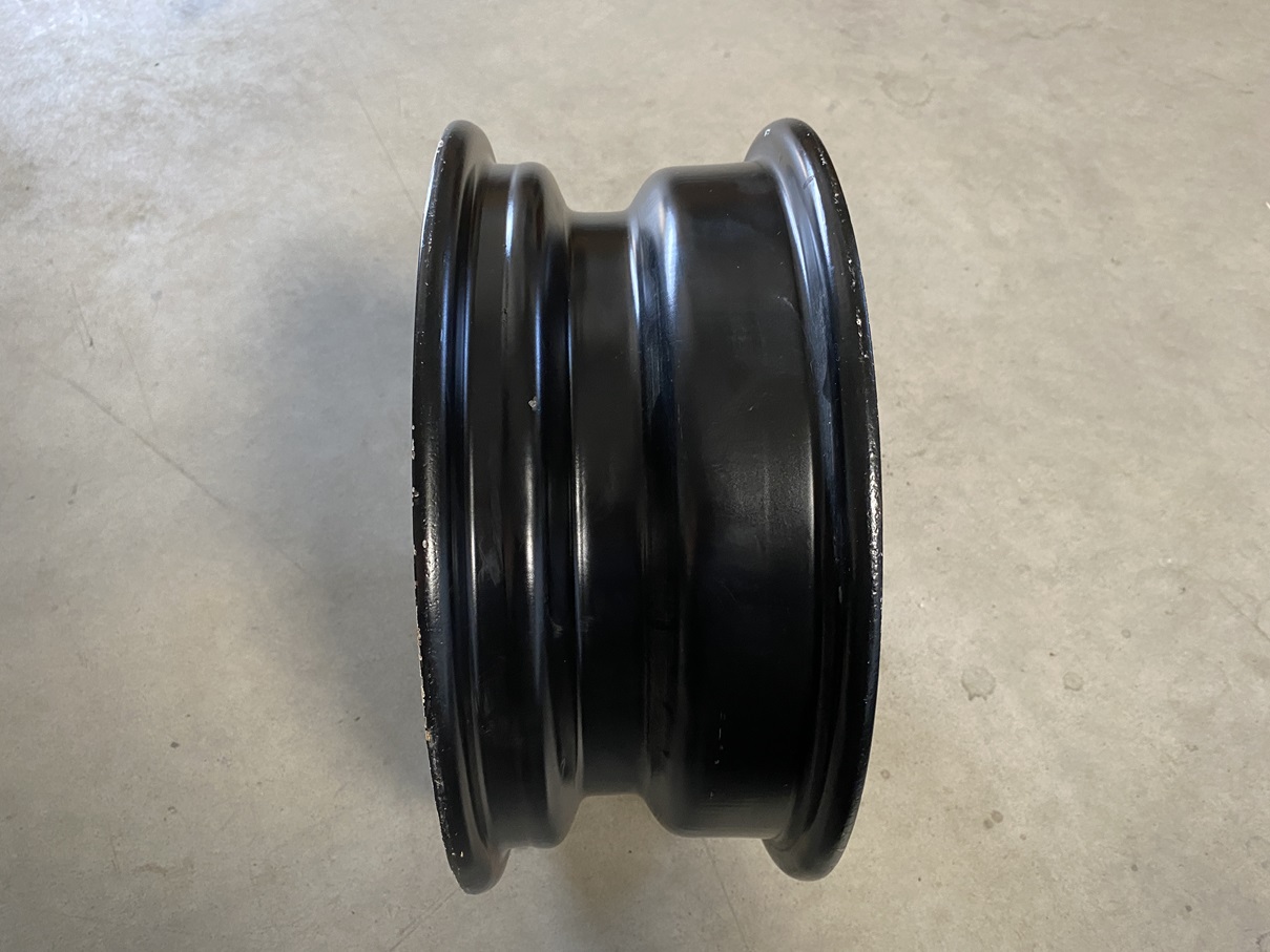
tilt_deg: -56.2
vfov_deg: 53.1
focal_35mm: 26
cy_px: 476
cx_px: 635
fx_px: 954
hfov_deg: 67.3
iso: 250
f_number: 1.8
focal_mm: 4.25
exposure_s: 1/60
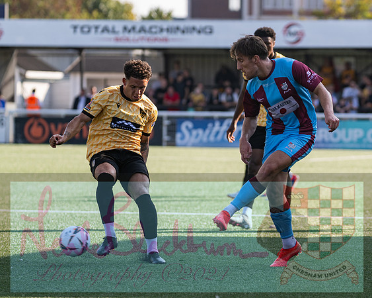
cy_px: 151
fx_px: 2863
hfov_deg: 7.4
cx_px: 295
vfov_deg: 5.9
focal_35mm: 260
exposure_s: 1/1250
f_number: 2.8
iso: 200
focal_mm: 170
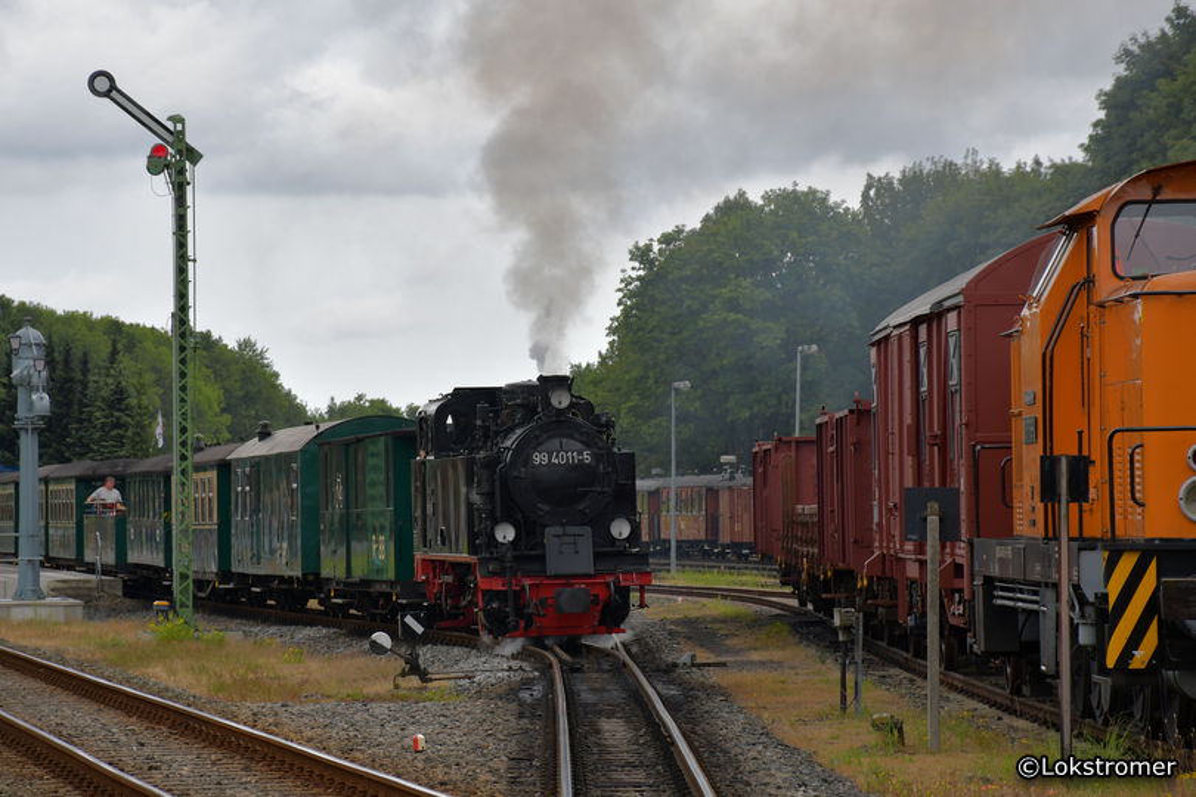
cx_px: 598
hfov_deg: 12.2
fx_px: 5581
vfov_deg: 8.2
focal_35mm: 168
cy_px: 398
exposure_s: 1/320
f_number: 7.1
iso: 200
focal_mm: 112
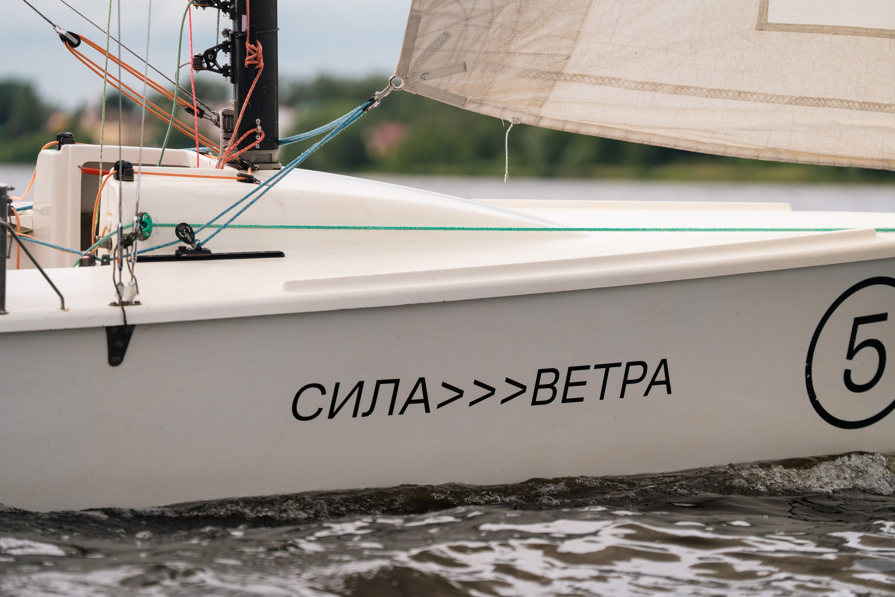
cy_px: 298
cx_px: 448
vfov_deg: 7.8
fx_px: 4375
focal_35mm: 176
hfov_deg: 11.7
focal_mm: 176
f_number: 3.2
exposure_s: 1/2500
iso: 160
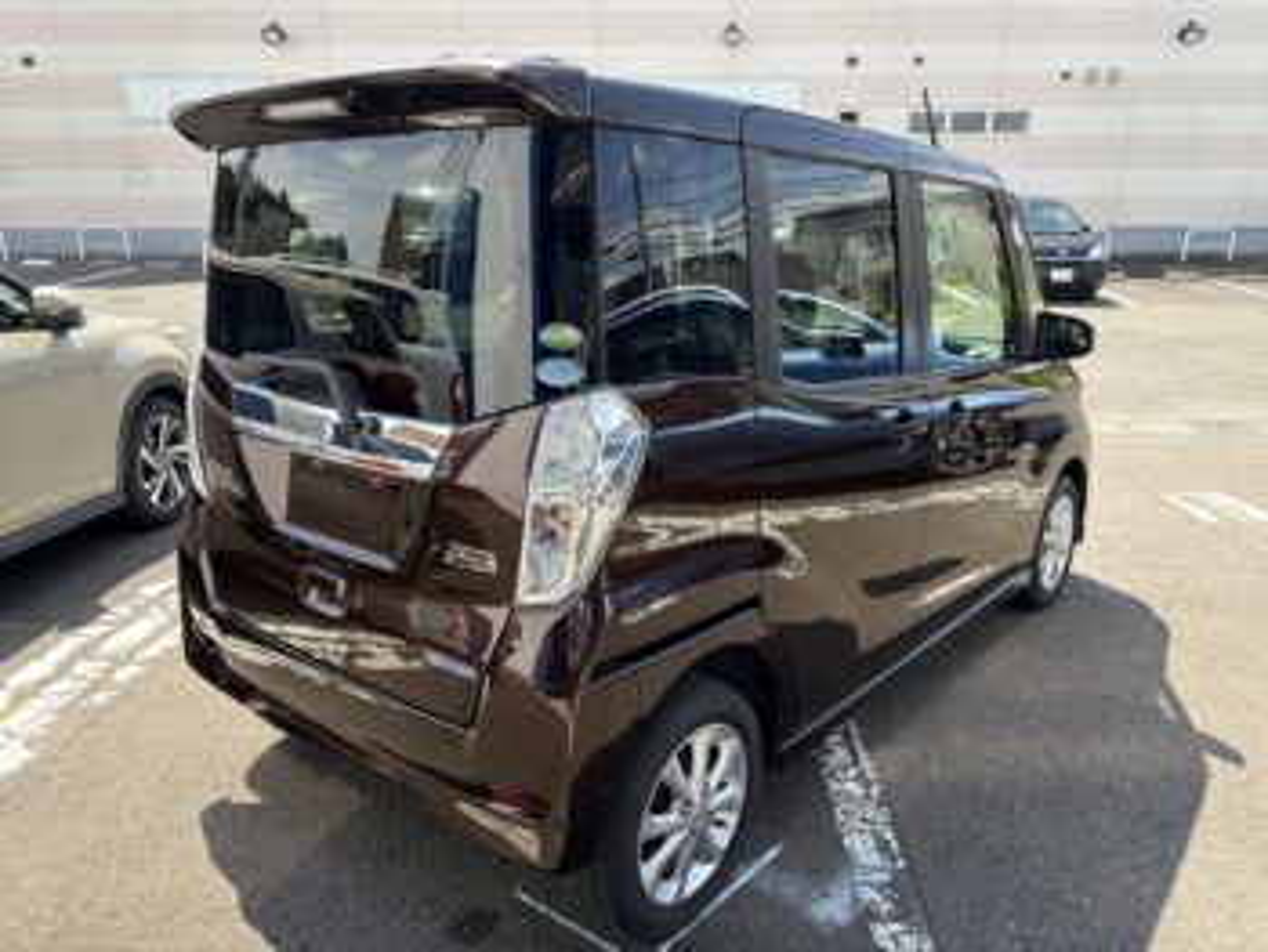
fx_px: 953
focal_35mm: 26
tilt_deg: -16.6
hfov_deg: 67.3
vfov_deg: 53.1
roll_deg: +0.7
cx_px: 634
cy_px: 476
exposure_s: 1/973
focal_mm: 5.96
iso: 64
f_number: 1.6
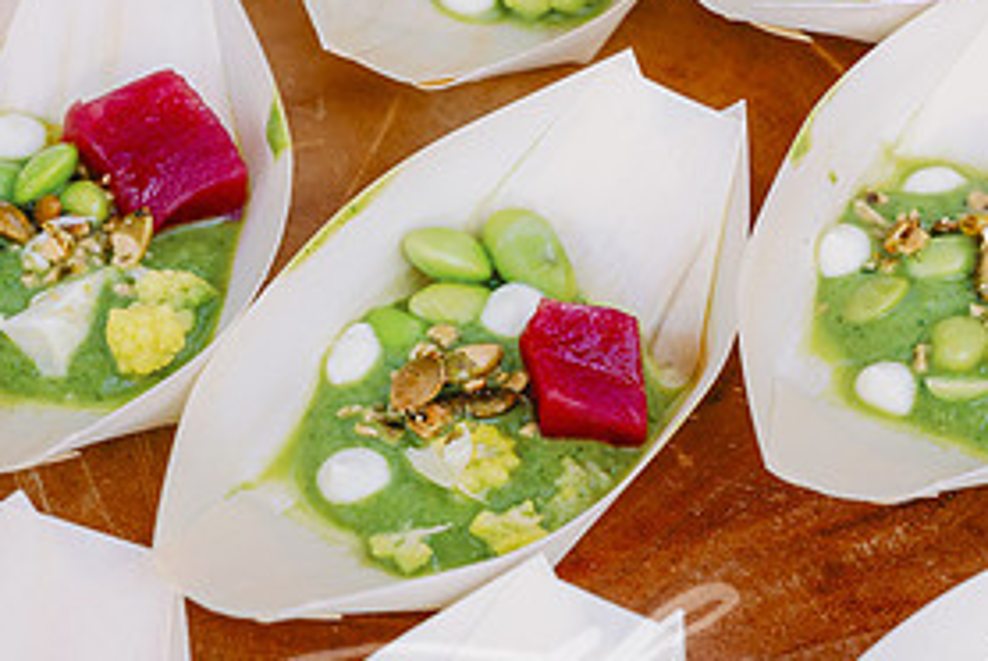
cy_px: 382
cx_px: 533
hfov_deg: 14.0
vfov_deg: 9.4
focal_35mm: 146
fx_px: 4011
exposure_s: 1/400
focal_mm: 70
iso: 400
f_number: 7.1
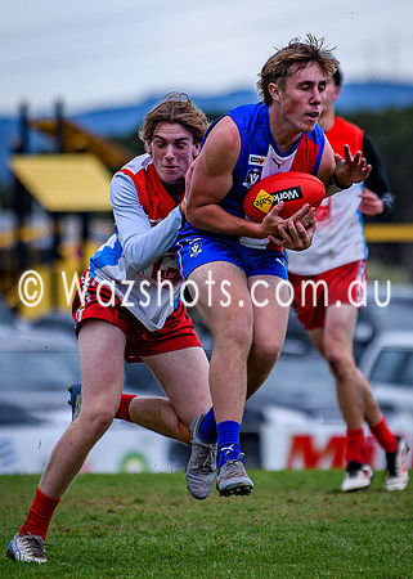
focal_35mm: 684
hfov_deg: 2.1
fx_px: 11244
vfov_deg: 2.9
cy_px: 228
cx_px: 289
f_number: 2.8
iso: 110
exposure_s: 1/2000
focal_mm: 200
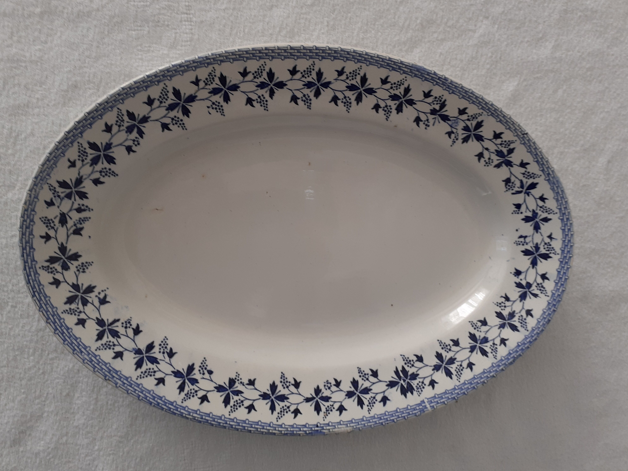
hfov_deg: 63.4
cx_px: 321
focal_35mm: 28
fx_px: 508
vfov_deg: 49.7
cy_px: 231
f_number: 1.9
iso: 40
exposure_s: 1/50
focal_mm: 3.6
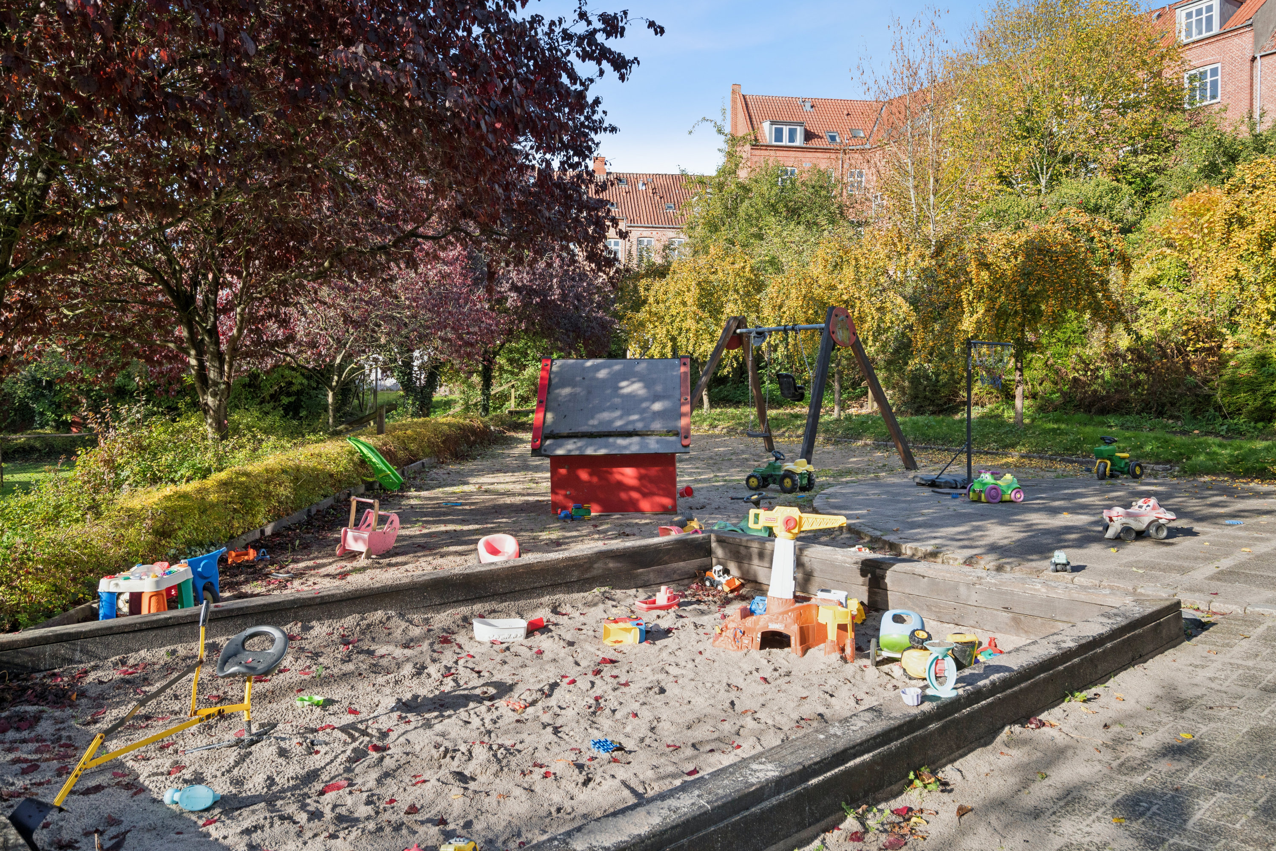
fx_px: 921
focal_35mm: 26
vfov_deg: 49.6
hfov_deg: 69.4
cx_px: 638
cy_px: 426
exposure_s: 1/640
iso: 800
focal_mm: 26
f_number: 7.1
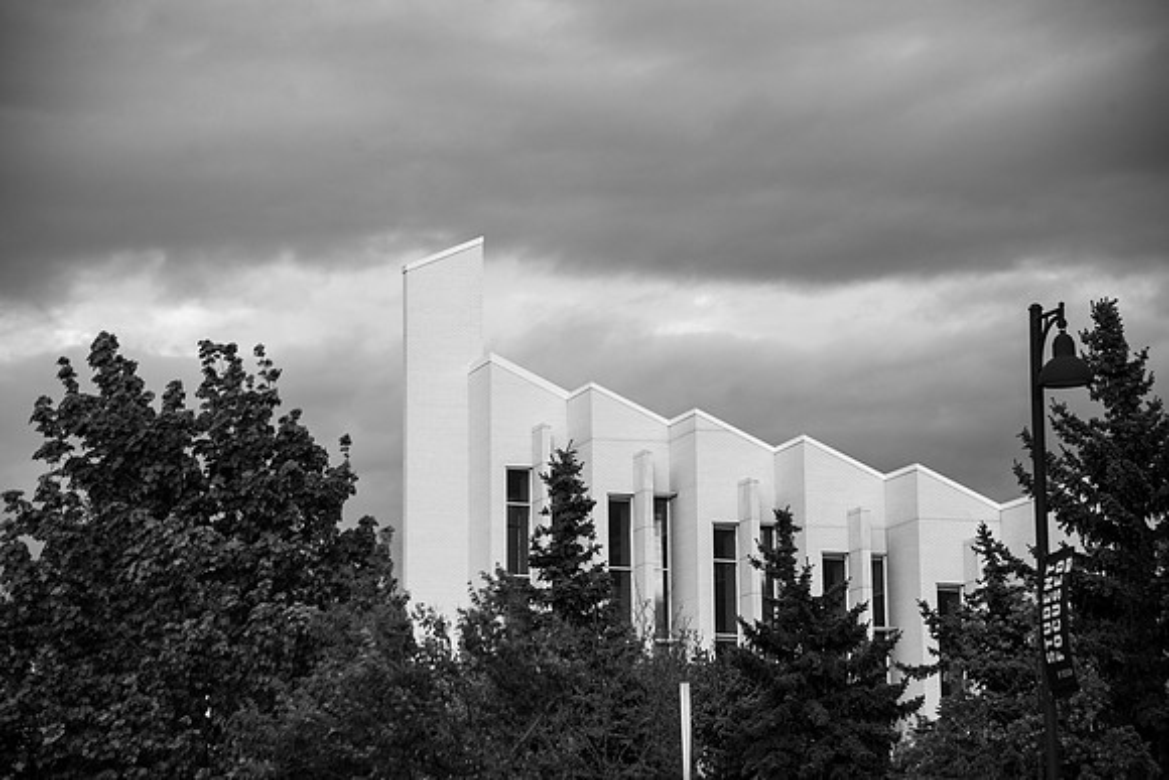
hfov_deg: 17.1
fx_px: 3897
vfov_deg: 11.4
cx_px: 584
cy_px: 390
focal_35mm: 120
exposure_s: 1/400
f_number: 5
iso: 180
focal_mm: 120
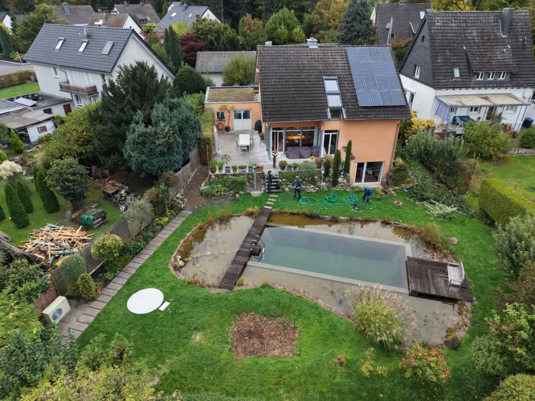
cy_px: 200
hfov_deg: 71.6
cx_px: 268
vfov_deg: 56.8
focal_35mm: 24
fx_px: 371
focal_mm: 8.67
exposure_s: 1/80
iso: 100
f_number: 1.8
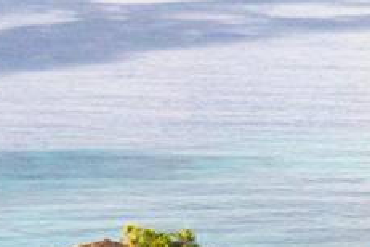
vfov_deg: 2.3
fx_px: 6063
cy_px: 342
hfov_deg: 3.4
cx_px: 899
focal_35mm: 590
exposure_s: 1/320
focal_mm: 85
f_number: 20
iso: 1250
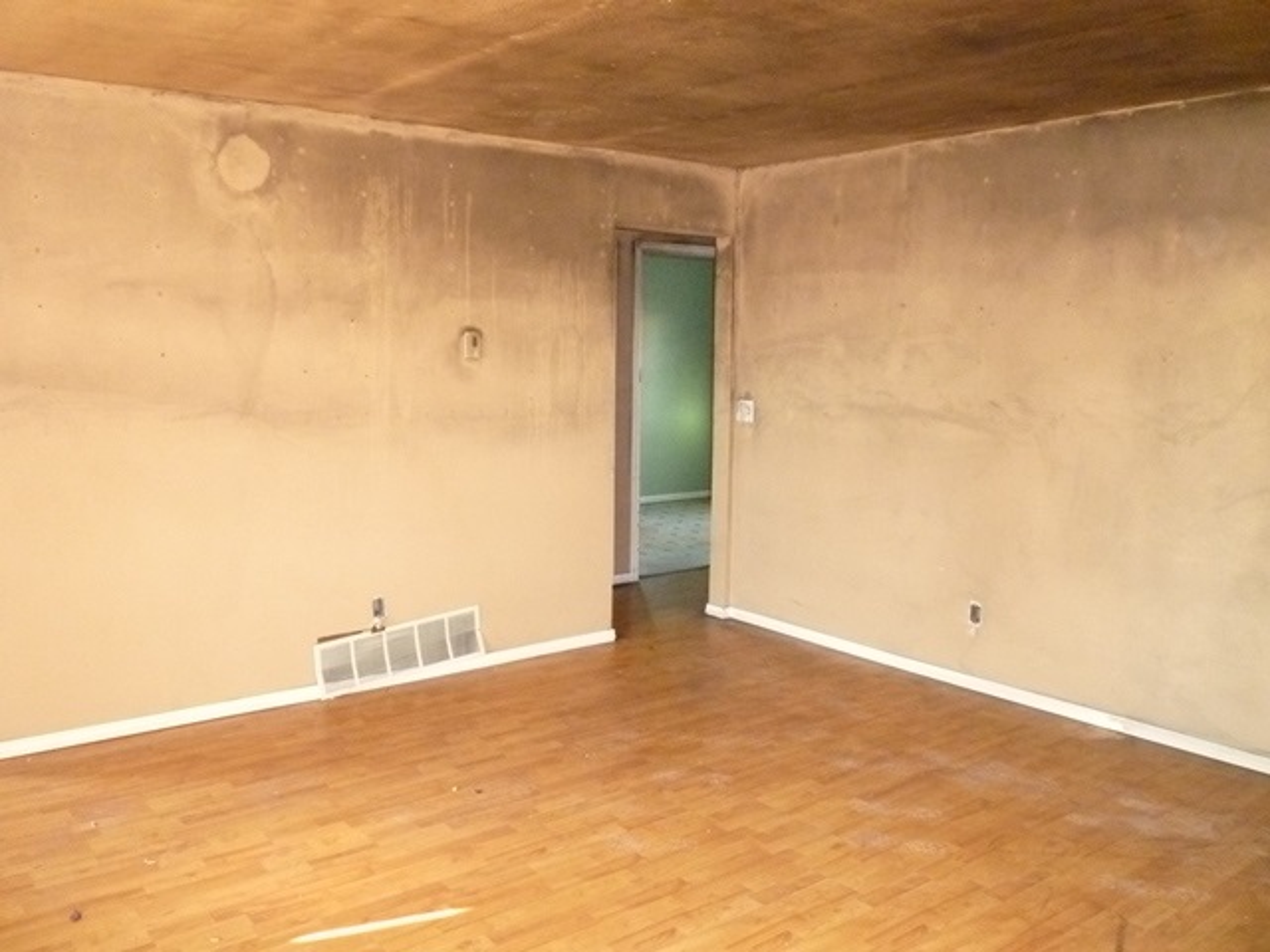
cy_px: 476
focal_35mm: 29
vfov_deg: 48.2
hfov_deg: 61.7
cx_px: 635
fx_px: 1064
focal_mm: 5.2
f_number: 3.3
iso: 800
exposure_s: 1/30
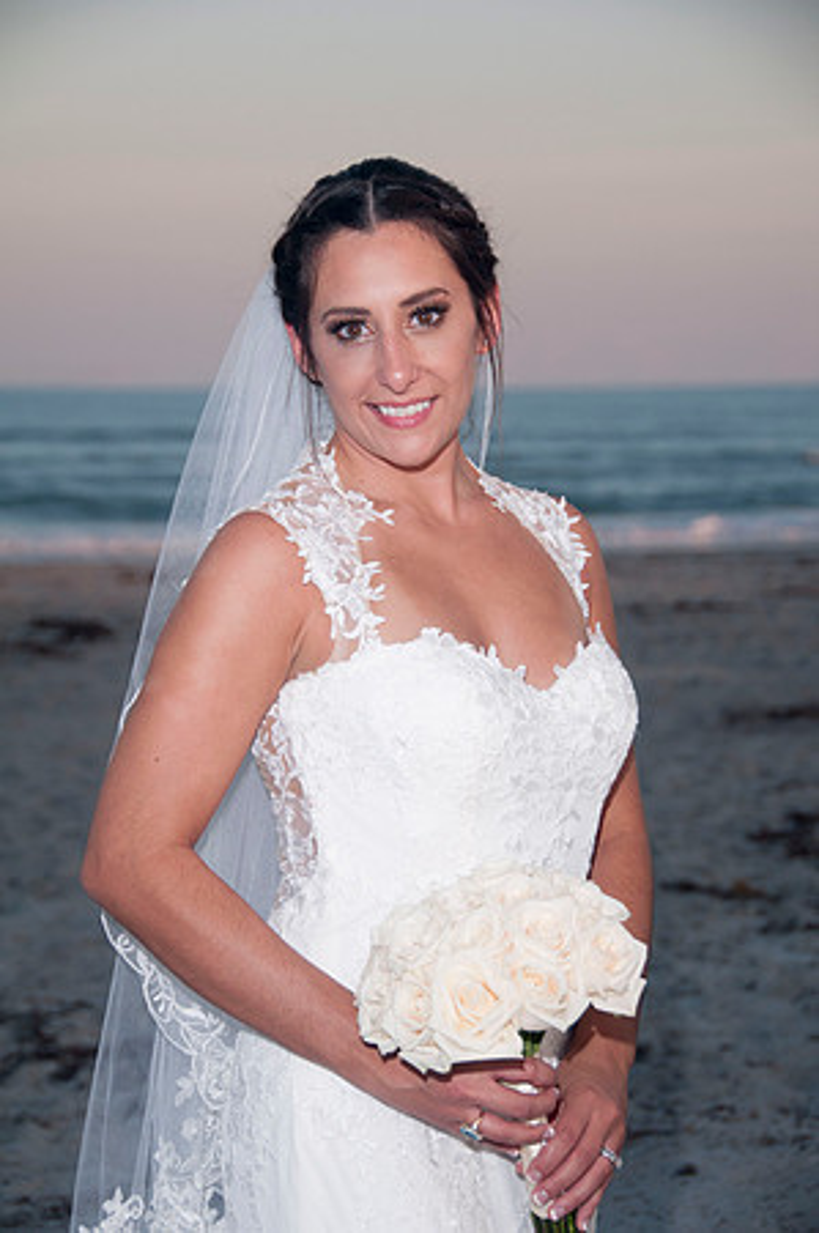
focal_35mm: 98
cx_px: 410
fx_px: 3335
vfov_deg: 20.9
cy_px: 616
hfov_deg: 14.0
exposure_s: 1/250
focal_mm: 65
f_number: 5.6
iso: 100
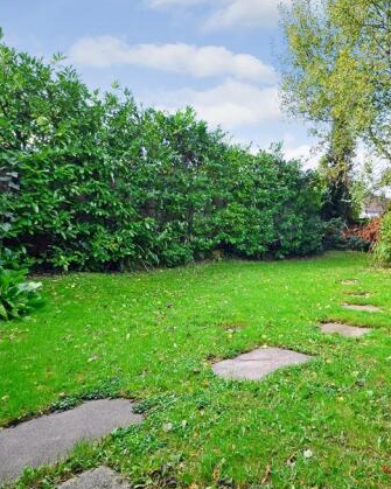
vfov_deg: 75.1
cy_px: 243
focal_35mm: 22
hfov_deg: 62.0
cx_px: 251
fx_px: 318
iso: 200
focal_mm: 10
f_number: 11
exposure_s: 1/20
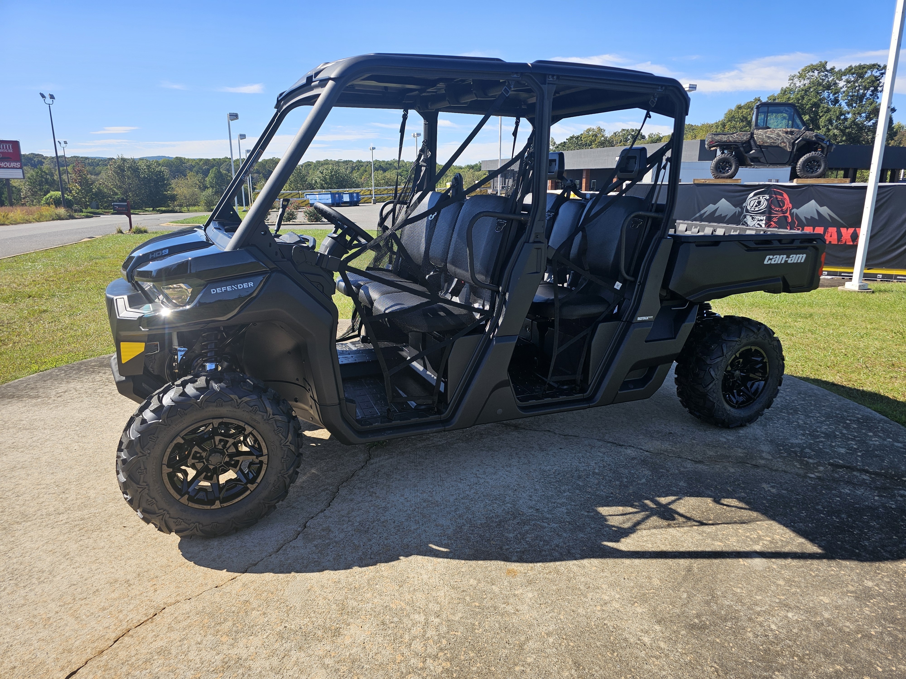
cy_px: 340
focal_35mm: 23
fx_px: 602
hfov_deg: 73.9
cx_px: 453
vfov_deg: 58.9
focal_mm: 6.3
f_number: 1.7
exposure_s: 1/397
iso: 10
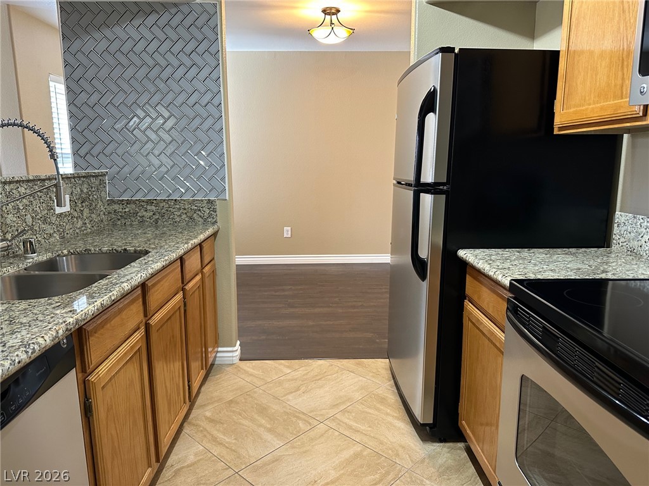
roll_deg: +0.0
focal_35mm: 24
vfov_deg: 56.8
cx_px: 324
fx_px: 450
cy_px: 243
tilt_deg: -10.7
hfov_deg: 71.6
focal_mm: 6.86
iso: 320
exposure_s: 1/60
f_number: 1.78
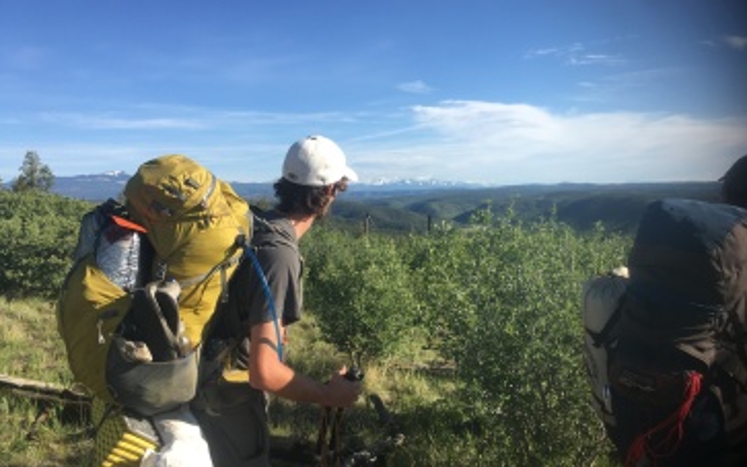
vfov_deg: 40.6
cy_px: 255
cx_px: 375
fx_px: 631
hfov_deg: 61.2
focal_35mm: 31
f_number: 2.2
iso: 25
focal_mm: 4.15
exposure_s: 1/894
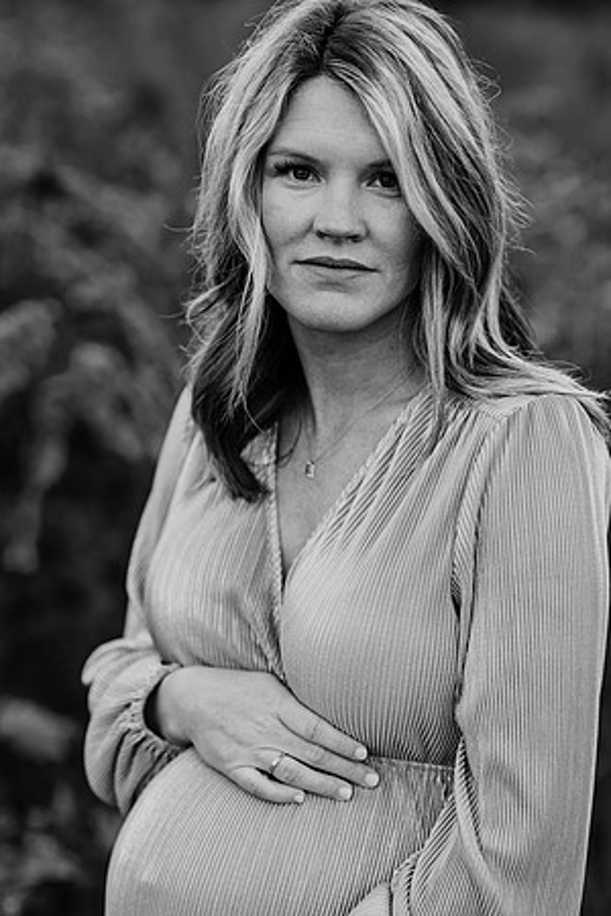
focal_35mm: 85
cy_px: 458
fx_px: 2164
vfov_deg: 23.9
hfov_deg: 16.1
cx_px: 306
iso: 200
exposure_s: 1/320
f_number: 2.2
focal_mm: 85
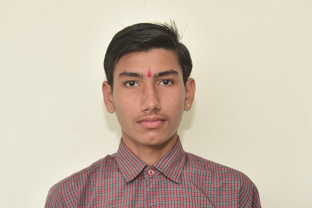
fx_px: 598
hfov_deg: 29.2
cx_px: 152
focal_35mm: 69
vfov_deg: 19.7
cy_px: 123
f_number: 4.5
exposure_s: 1/160
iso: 250
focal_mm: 46
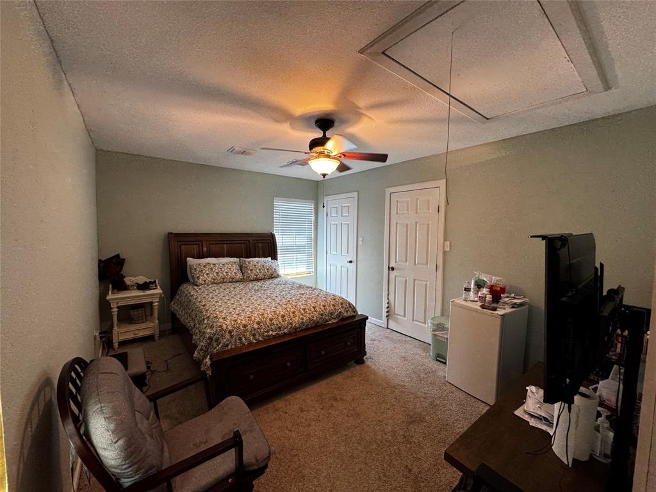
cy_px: 246
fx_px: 265
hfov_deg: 102.1
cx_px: 328
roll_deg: -1.2
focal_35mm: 14
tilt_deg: -5.3
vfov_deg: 85.7
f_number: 2.2
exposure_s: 1/60
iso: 160
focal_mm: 2.22
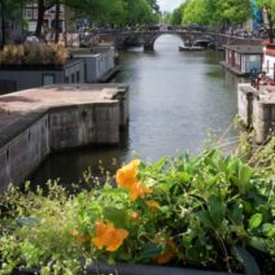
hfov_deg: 24.0
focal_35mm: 72
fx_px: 647
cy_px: 102
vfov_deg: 23.9
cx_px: 158
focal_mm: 24
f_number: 16
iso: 1000
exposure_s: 1/100
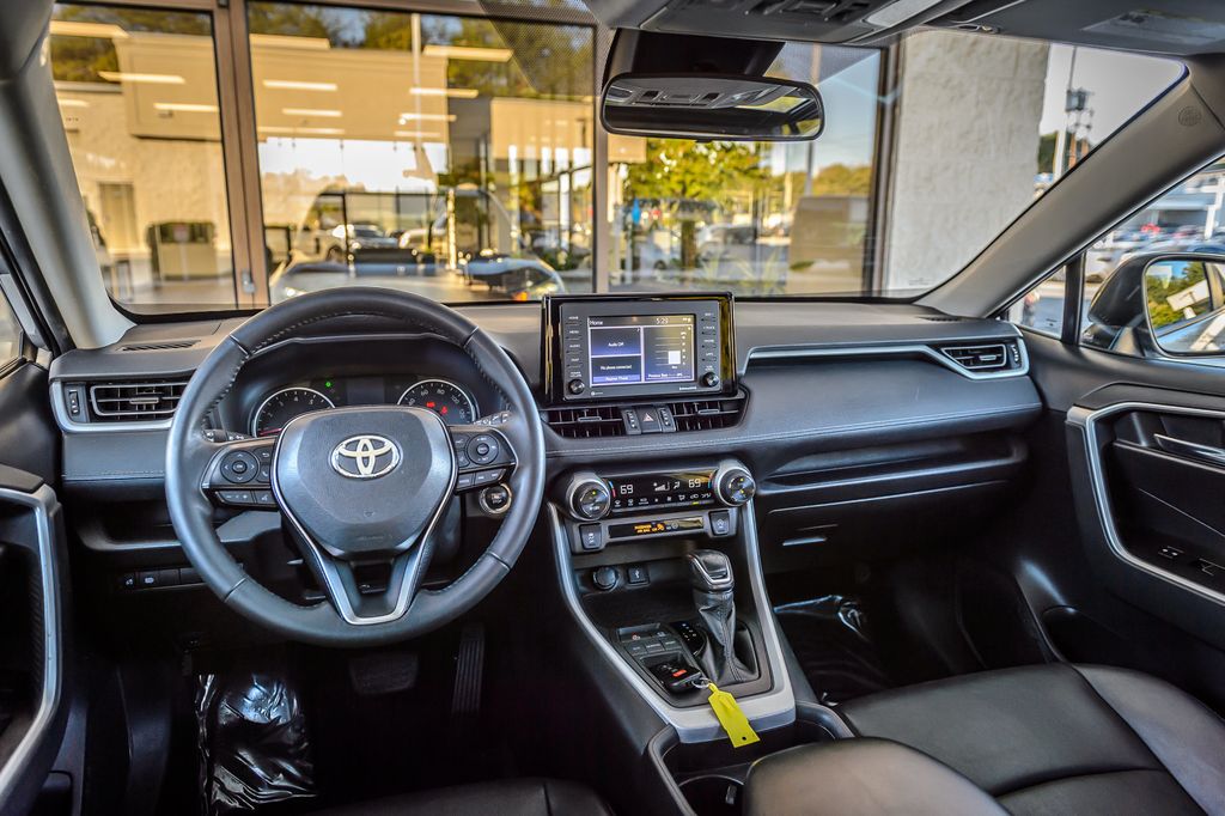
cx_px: 612
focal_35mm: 24
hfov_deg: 73.1
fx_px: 826
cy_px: 408
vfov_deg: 52.6
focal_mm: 24
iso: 400
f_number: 4
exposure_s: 1/125
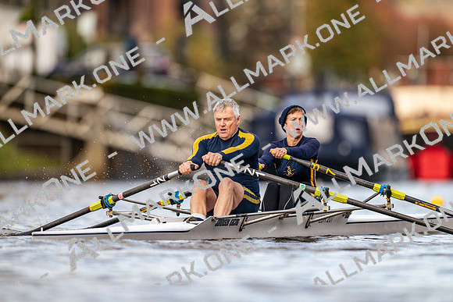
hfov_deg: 3.4
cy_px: 151
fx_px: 7551
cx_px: 226
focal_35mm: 600
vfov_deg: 2.3
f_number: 4
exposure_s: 1/2500
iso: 1000
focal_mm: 600
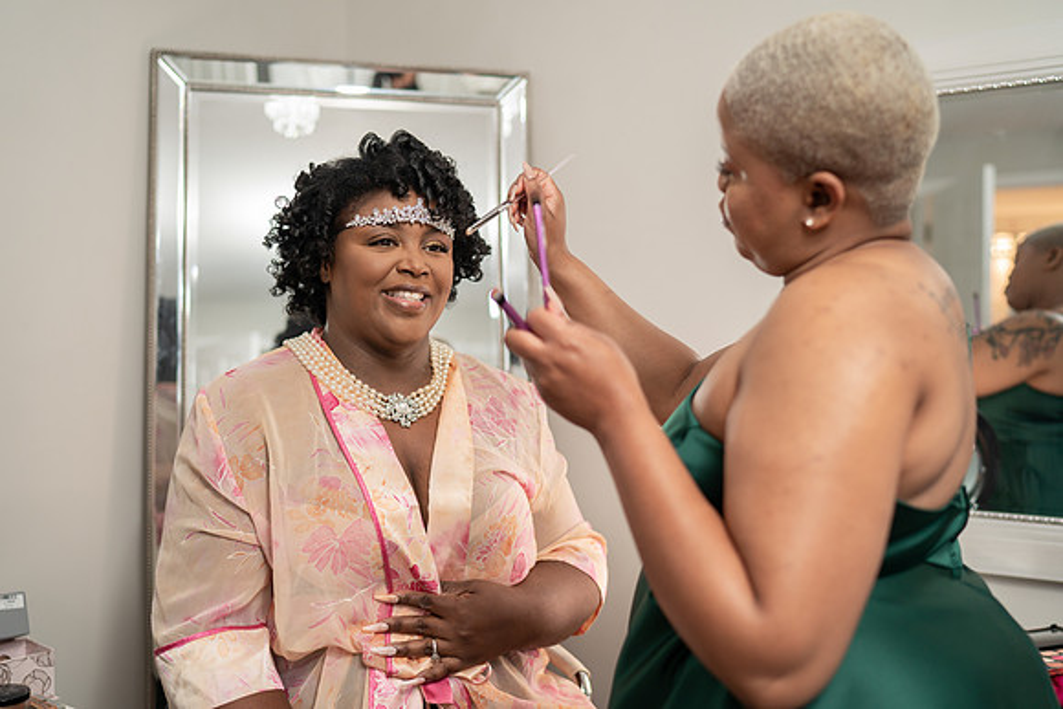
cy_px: 360
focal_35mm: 36
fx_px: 1066
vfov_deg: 36.8
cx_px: 515
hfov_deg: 53.0
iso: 500
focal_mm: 35
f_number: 2
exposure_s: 1/250
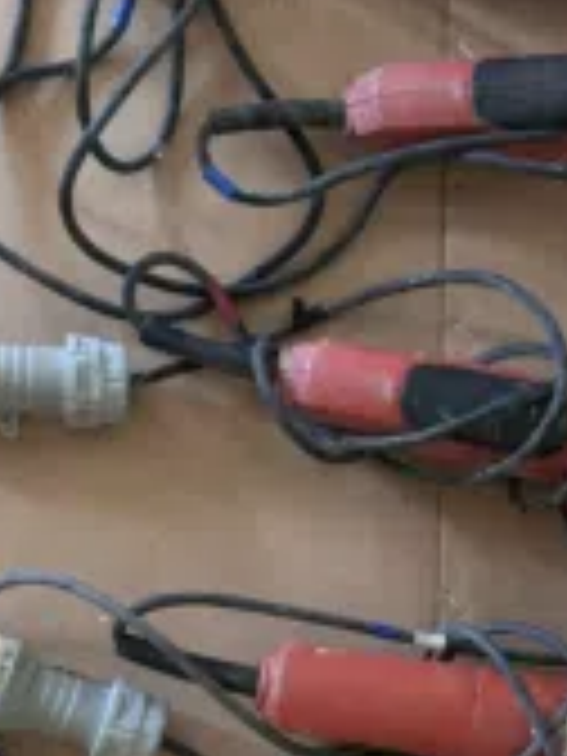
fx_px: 1354
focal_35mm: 62
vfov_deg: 30.6
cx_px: 356
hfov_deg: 23.6
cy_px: 585
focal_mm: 5.7
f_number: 1.5
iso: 640
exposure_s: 1/40
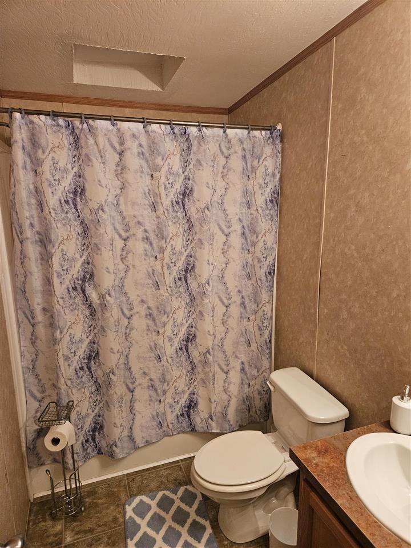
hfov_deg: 58.9
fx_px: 364
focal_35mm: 23
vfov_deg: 73.9
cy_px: 274
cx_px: 206
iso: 500
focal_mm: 5.4
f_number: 1.8
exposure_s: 1/120
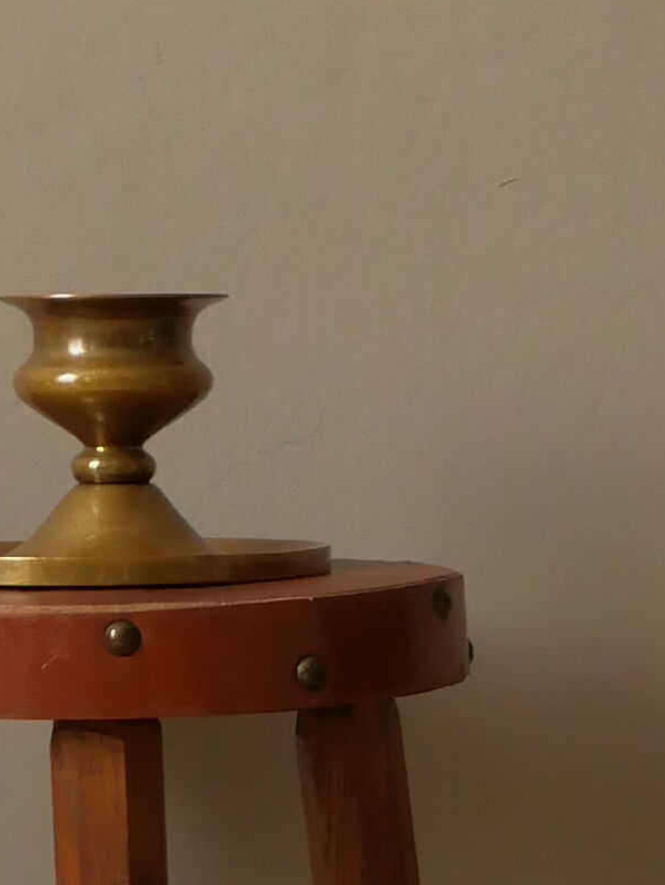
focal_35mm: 173
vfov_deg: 11.3
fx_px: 4427
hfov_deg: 8.6
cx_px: 250
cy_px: 68
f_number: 3.7
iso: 640
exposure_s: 1/60
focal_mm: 15
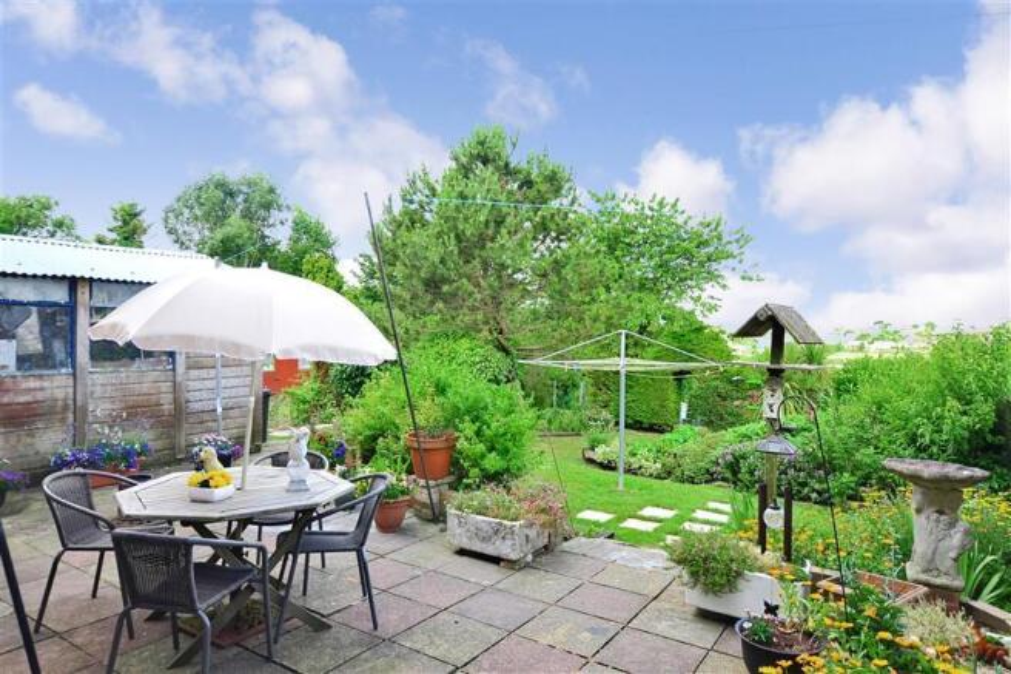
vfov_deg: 56.1
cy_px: 337
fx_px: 632
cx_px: 506
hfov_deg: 77.3
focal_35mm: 22
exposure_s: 1/125
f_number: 5.6
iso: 200
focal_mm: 15
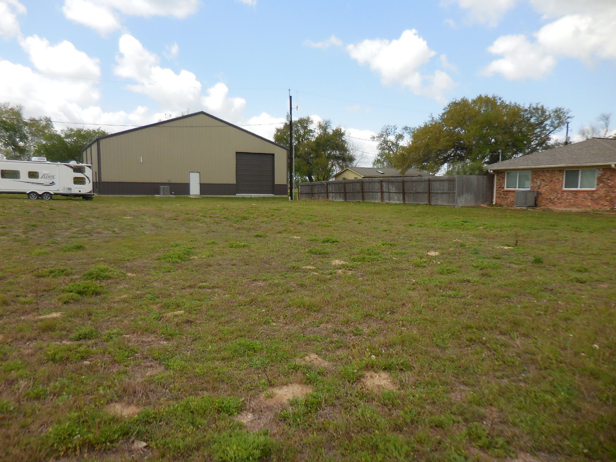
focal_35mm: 25
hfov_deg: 69.4
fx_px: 445
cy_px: 231
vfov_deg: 54.9
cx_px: 308
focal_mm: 4.5
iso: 125
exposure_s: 1/1000
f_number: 3.3
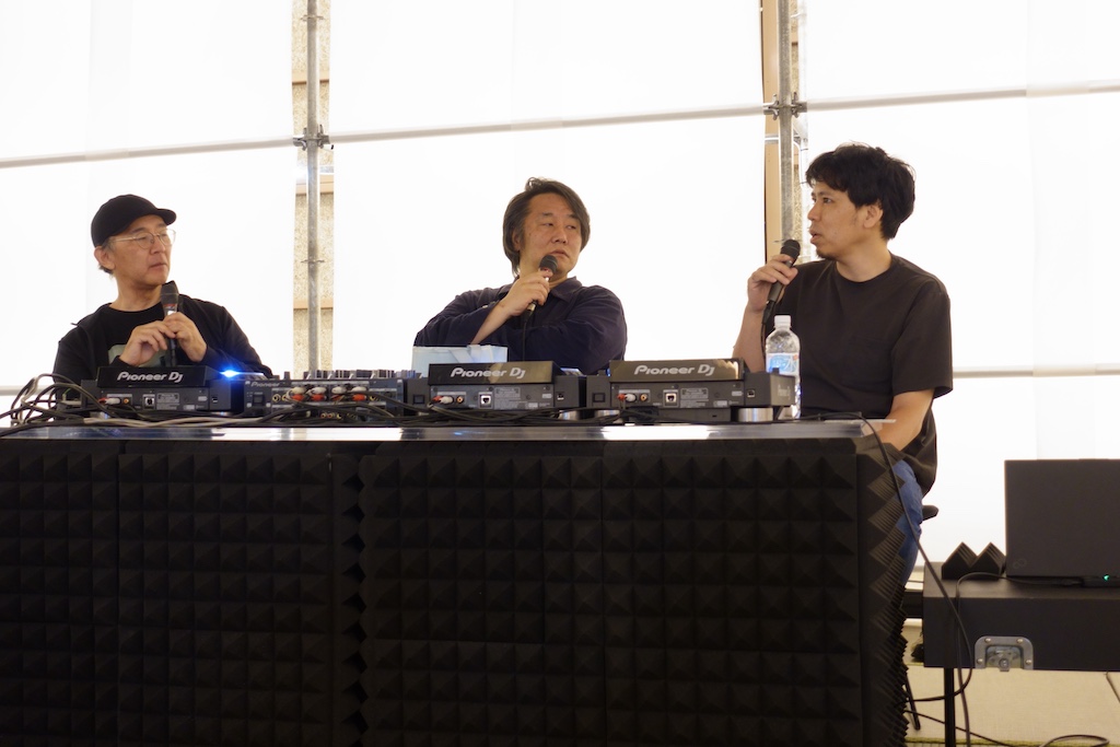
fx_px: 1462
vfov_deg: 28.7
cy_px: 374
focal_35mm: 47
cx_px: 560
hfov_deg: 41.9
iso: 800
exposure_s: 1/10
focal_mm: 17.79
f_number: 3.2
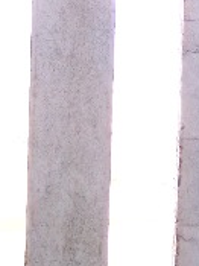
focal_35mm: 130
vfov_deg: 15.0
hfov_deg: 11.4
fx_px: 998
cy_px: 17
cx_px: 122
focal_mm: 8
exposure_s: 1/30
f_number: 2.8
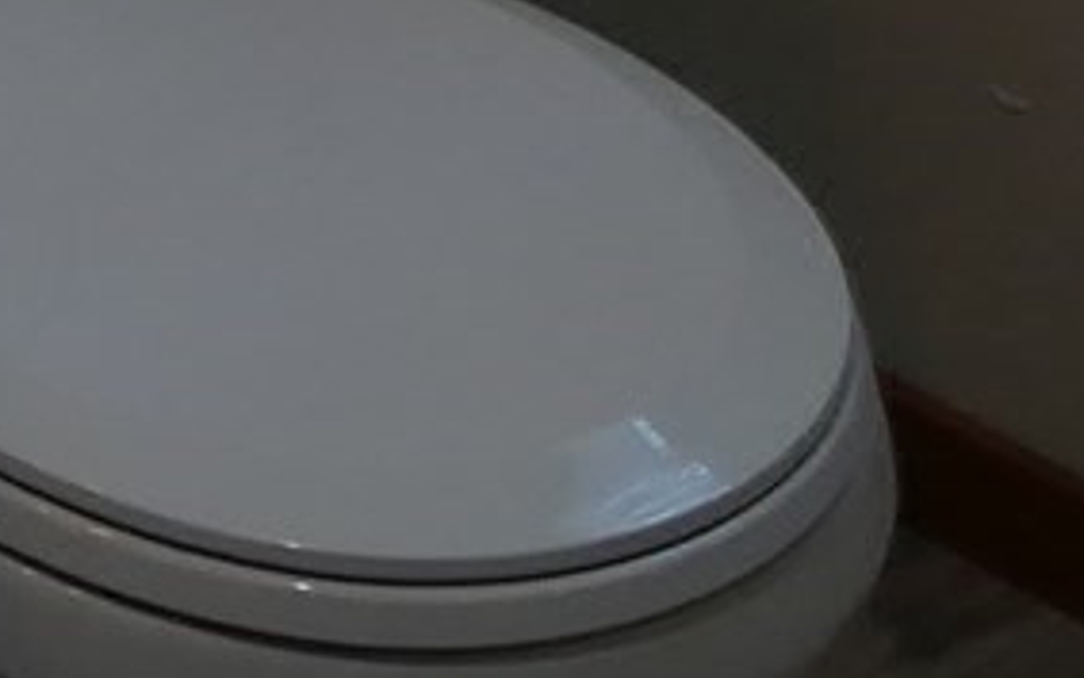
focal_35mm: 184
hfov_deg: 11.1
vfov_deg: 6.3
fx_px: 5437
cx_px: -395
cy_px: -1632
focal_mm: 12
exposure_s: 1/60
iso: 500
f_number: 3.5
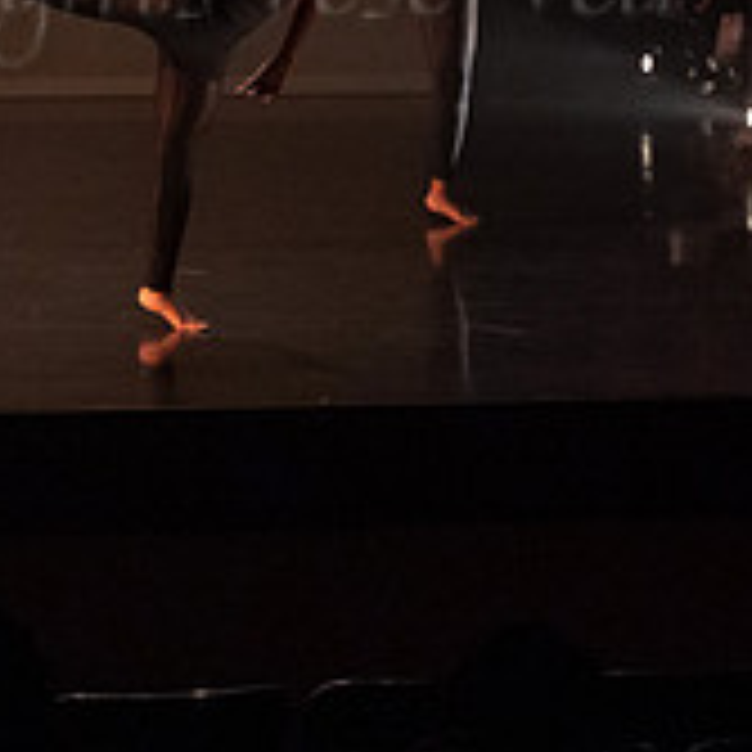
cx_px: 240
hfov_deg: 9.7
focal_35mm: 181
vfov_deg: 9.6
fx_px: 4449
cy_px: -6
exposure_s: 1/320
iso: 4000
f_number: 3.2
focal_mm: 55
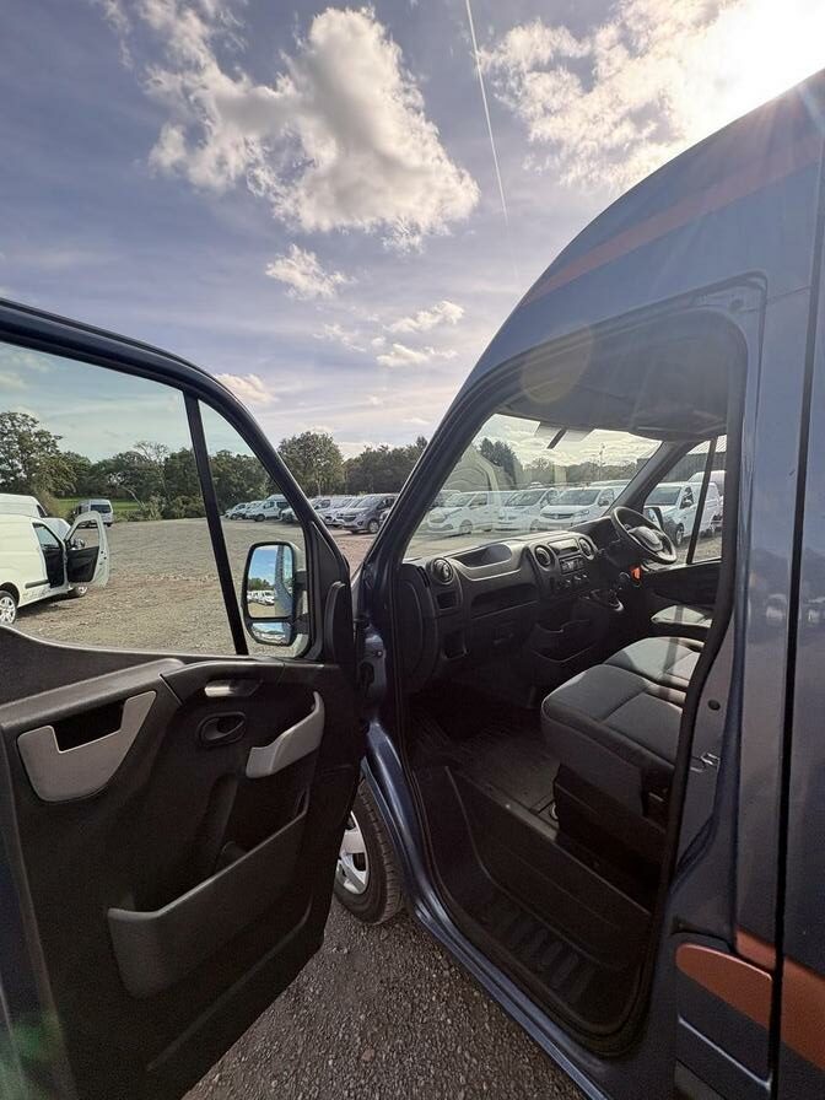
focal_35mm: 14
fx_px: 445
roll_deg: +0.9
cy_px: 550
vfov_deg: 102.1
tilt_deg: +1.7
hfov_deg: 85.7
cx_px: 412
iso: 40
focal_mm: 2.22
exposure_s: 1/713
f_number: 2.2
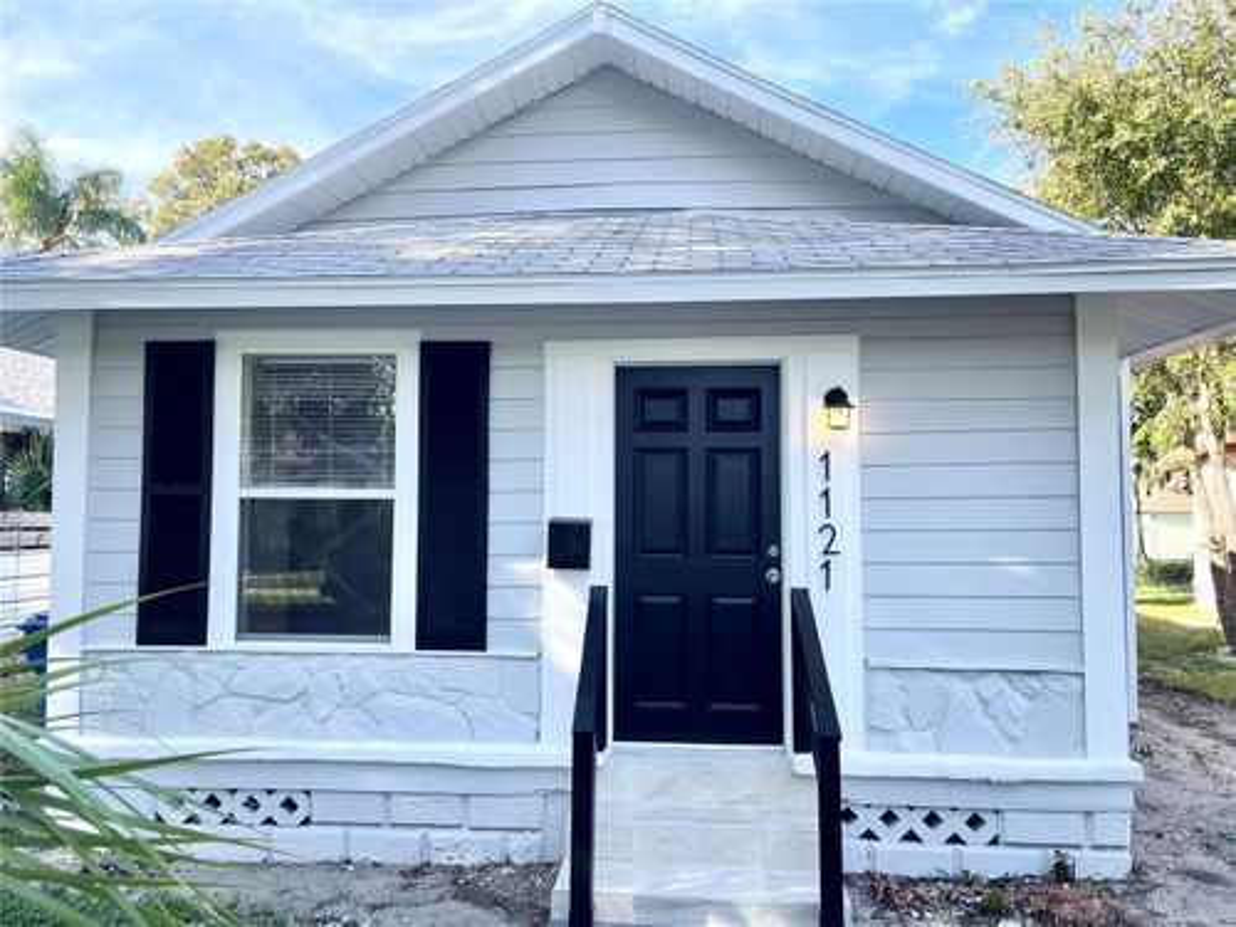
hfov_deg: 67.3
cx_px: 618
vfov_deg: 53.1
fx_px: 928
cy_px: 464
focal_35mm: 26
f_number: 1.6
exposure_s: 1/503
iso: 32
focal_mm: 5.1
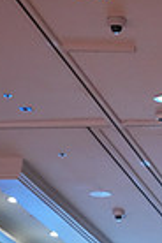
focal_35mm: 210
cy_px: 500
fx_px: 1417
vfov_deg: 9.2
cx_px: 314
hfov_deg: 6.4
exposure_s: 1/320
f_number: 5
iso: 5000
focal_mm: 50
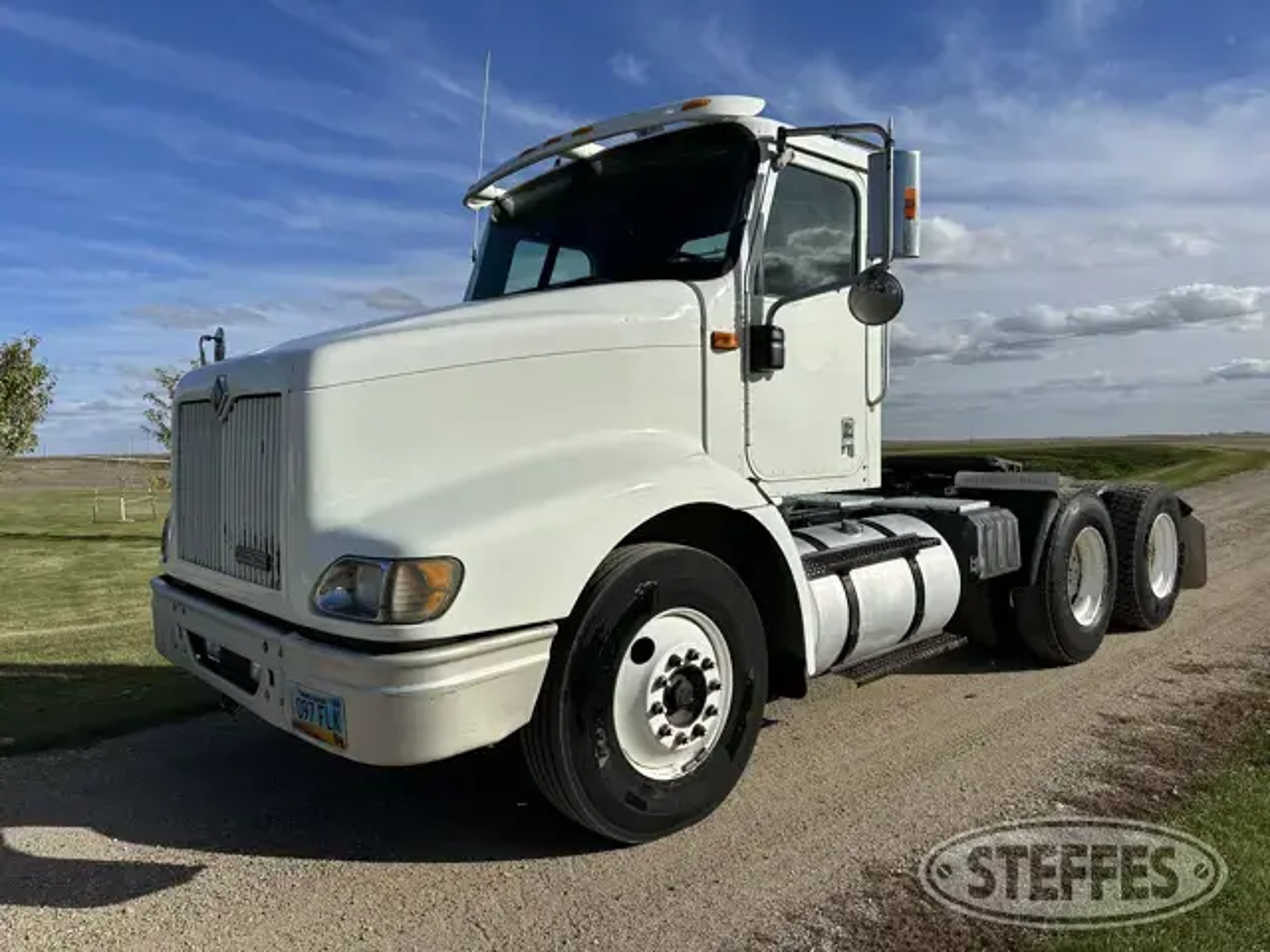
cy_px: 476
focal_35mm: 24
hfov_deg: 71.6
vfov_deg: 56.8
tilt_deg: -2.9
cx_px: 635
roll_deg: +1.8
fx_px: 881
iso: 80
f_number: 1.78
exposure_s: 1/12048
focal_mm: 6.86
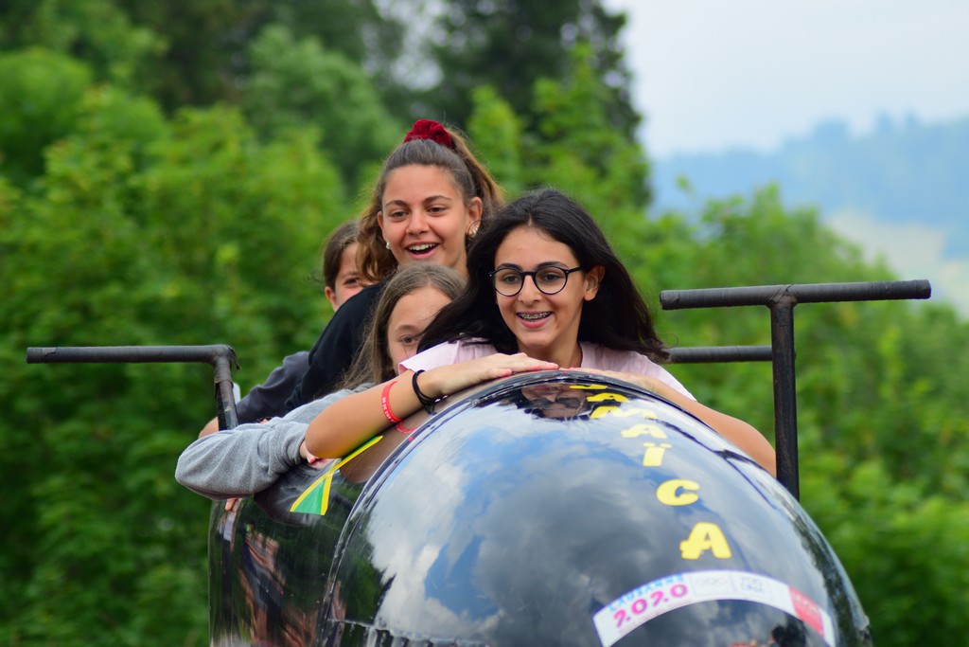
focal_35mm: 188
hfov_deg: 11.0
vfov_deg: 7.3
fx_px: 5047
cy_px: 324
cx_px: 484
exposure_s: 1/1000
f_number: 4.2
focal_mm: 125
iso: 280
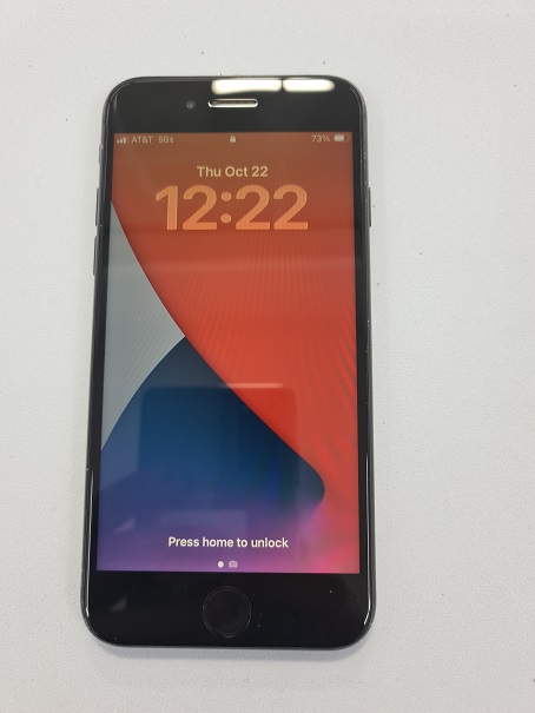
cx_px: 268
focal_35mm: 26
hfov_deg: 53.1
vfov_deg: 67.3
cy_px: 356
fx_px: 536
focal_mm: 5.4
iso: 80
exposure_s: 1/60
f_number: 1.8
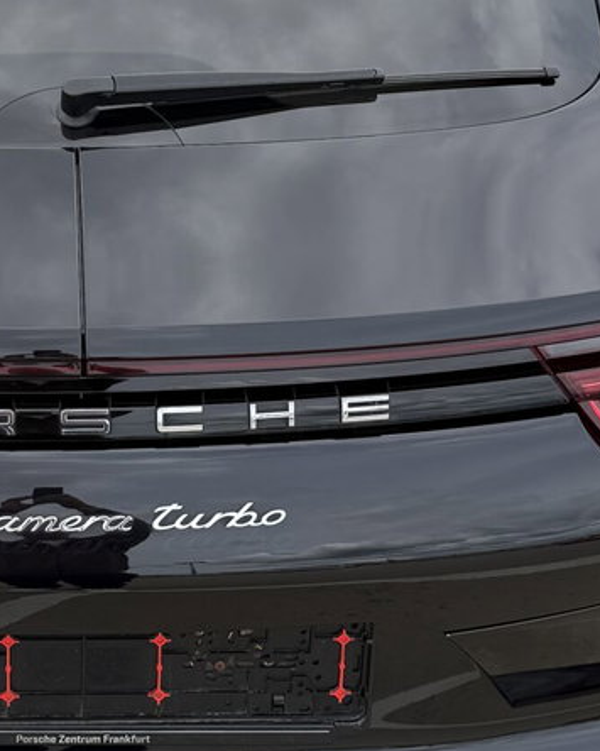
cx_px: 64
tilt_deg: -32.4
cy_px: 234
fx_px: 1599
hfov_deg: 20.8
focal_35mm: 72
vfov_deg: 26.2
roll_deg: +0.0
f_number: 1.78
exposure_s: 1/1727
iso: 80
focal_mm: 6.76
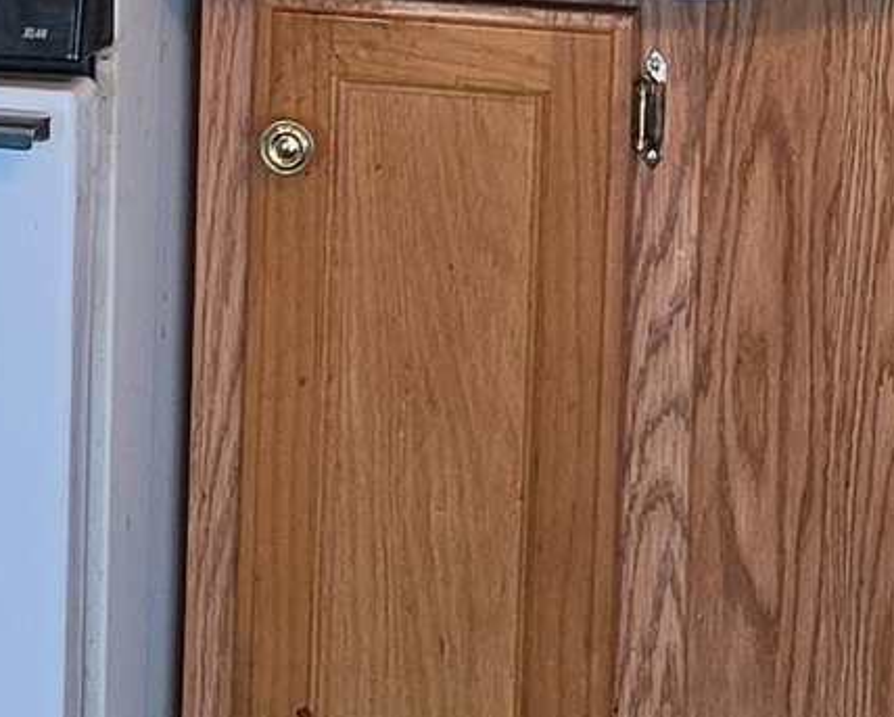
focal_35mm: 161
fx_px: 4263
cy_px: -573
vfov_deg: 9.2
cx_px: 940
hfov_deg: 11.8
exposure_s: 1/120
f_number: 1.4
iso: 200
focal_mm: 6.5
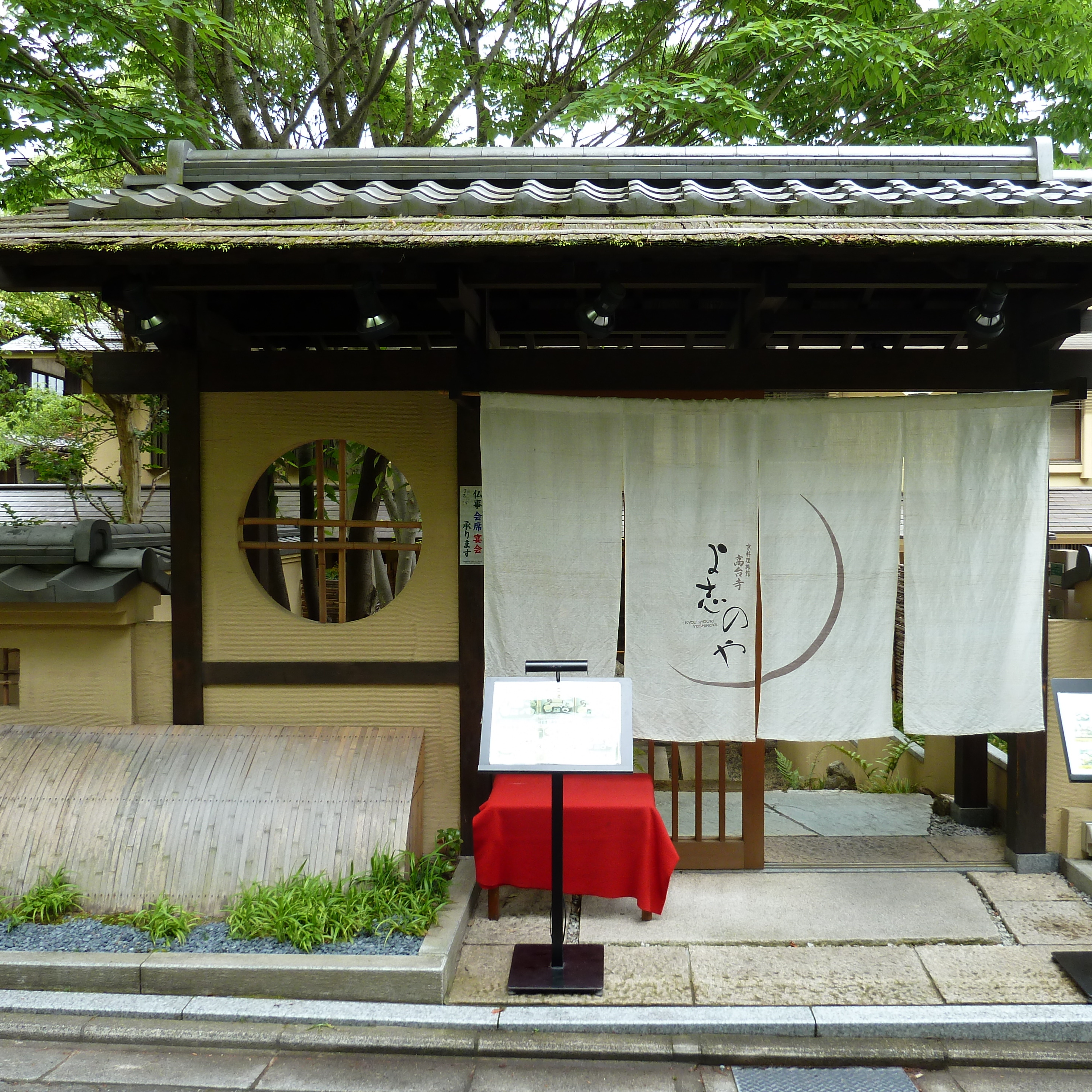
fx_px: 1071
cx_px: 609
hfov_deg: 53.9
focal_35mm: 30
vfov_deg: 54.0
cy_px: 544
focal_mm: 4.1
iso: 80
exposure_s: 1/60
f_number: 3.3
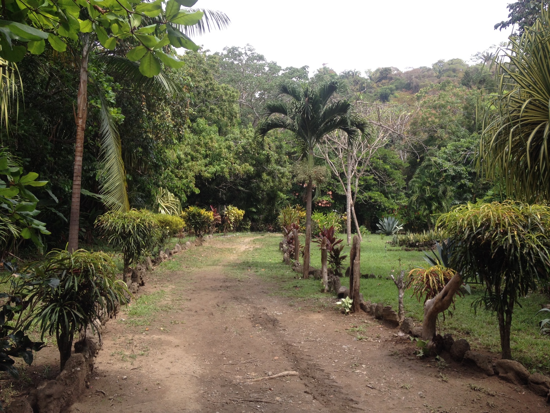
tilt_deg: -0.7
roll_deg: -0.3
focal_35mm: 35
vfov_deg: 40.7
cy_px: 206
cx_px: 275
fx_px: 556
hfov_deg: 52.6
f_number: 2.4
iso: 50
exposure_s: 1/541
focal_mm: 4.28
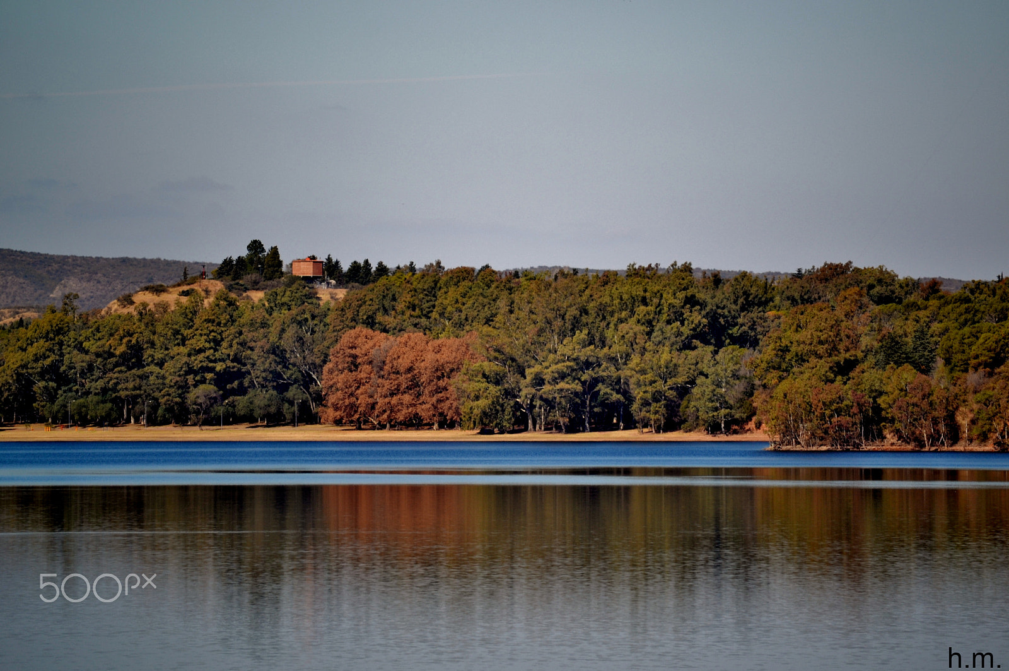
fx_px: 8399
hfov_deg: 6.9
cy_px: 336
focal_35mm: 300
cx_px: 504
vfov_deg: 4.6
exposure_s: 1/500
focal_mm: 200
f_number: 5.6
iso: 125
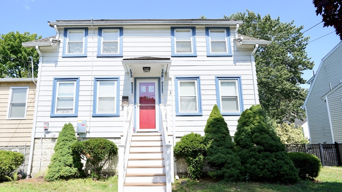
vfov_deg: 53.3
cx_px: 153
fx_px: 190
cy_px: 113
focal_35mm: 21
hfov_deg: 83.6
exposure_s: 1/200
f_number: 8
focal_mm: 16
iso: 100
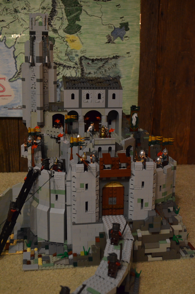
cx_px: 98
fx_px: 392
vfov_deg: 41.2
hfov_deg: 28.0
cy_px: 147
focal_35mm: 48
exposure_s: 1/60
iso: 3200
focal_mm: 32
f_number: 4.8
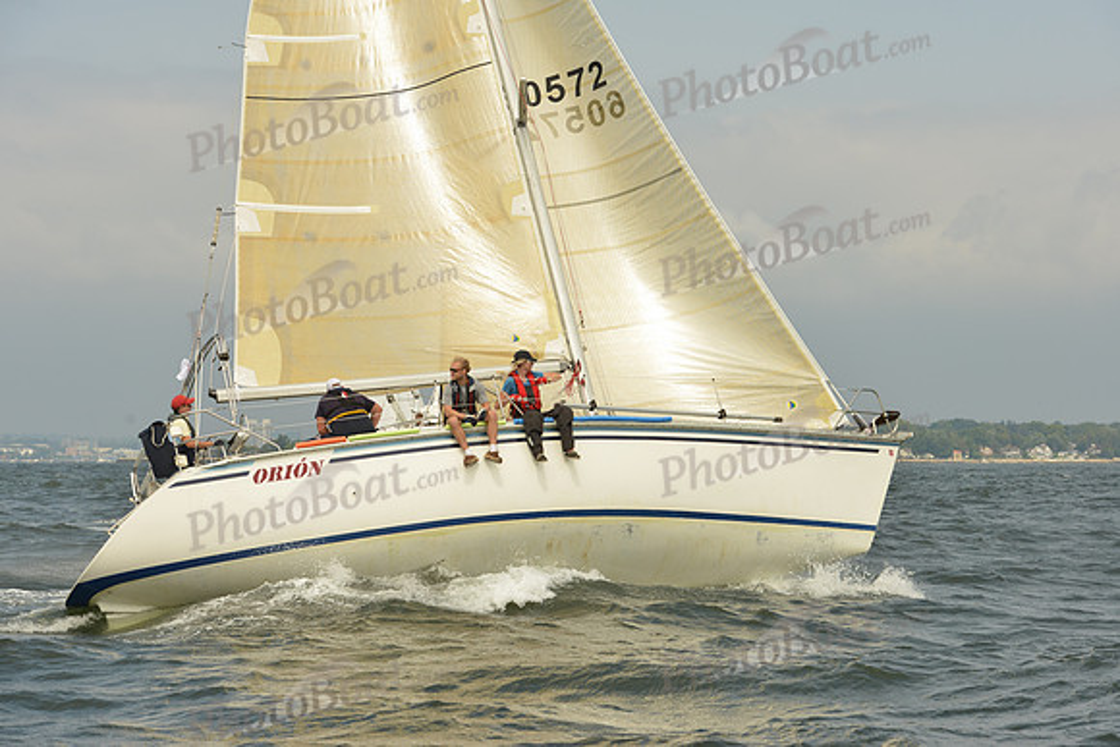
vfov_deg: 19.5
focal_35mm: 70
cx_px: 560
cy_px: 374
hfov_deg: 28.8
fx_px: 2178
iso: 320
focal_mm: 70
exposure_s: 1/1250
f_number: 9
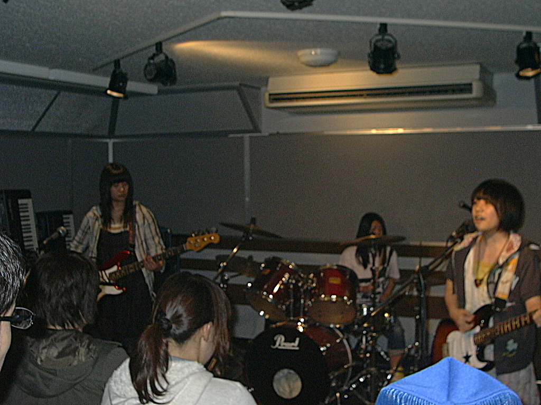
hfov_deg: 43.9
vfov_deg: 33.6
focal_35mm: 43
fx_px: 672
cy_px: 202
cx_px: 270
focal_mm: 6.59
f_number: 3.07
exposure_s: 1/64.1
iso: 100
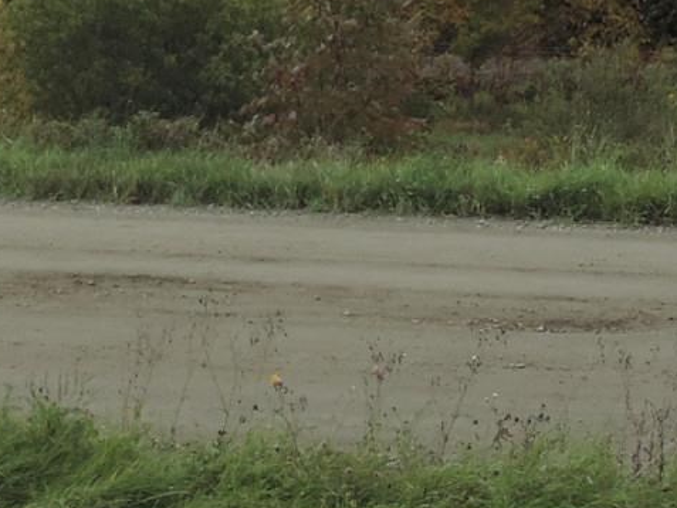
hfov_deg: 8.7
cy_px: -85
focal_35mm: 224
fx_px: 4382
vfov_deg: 6.6
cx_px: -292
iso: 80
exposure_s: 1/640
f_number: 3.5
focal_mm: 8.3
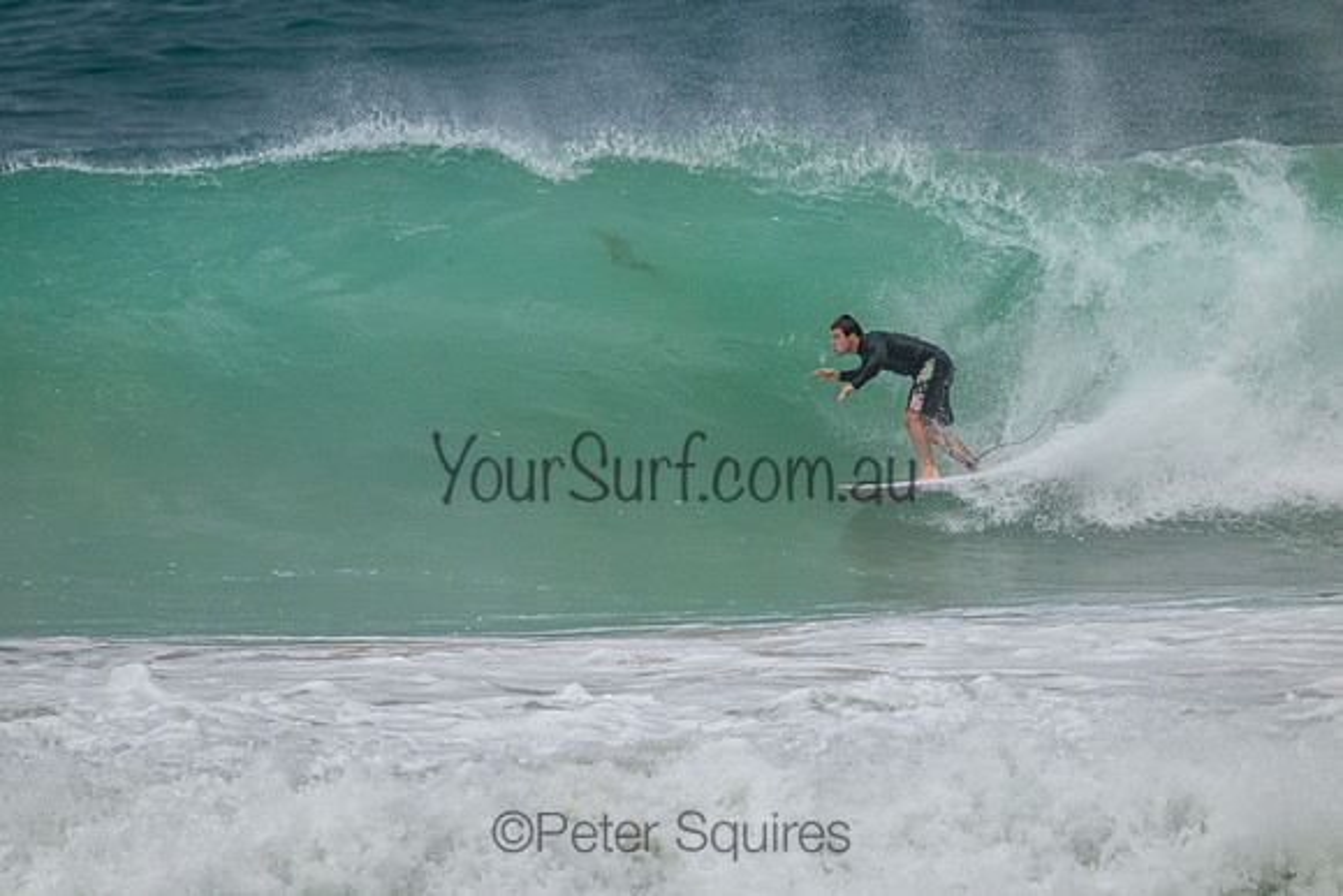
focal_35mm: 800
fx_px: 29850
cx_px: 672
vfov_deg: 1.7
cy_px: 448
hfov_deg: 2.6
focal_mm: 800
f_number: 11
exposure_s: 1/2000
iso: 1000
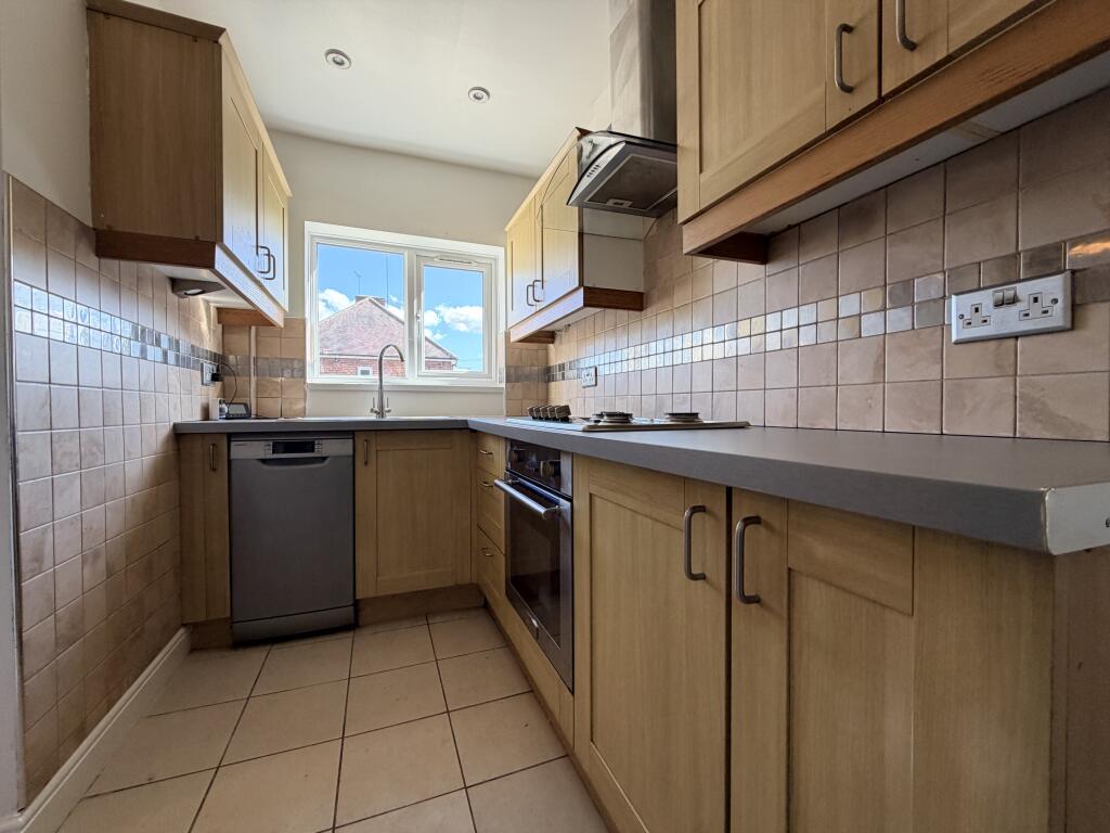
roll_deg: +1.0
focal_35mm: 14
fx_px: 449
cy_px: 416
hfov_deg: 102.1
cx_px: 555
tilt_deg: +0.2
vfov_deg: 85.7
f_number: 2.2
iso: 100
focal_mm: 2.22
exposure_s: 1/121
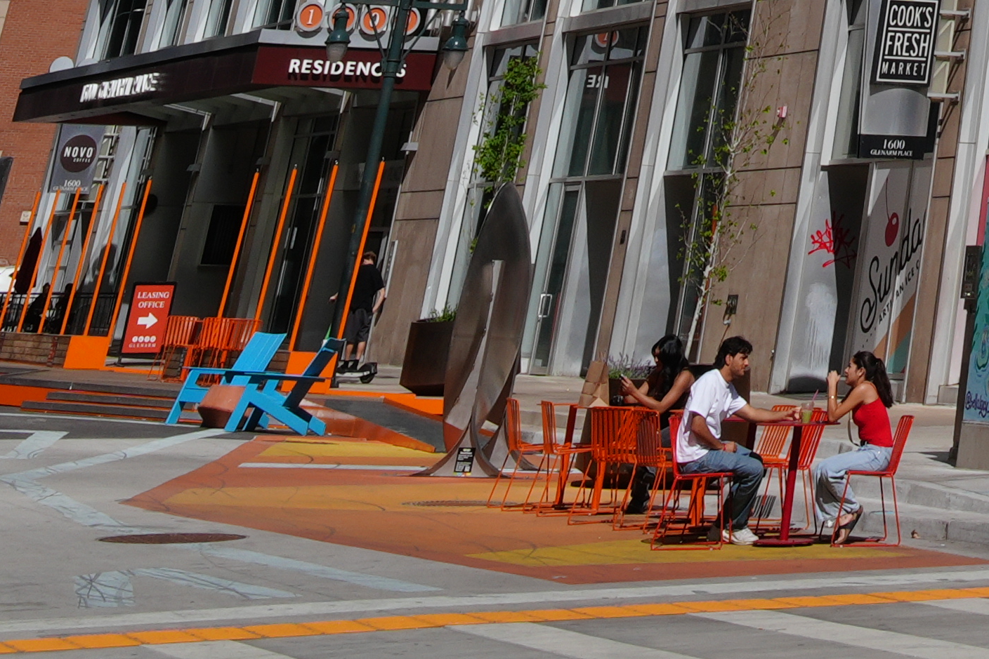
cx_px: 1727
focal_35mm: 108
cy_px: -1547
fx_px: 2967
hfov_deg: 16.2
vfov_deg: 9.1
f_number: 10
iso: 100
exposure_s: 1/320
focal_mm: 16
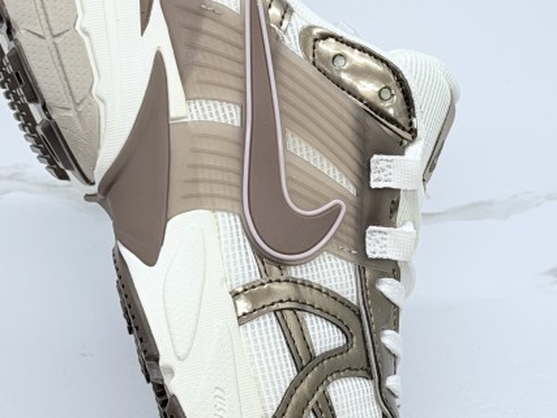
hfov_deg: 39.7
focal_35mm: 48
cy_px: 209
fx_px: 772
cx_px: 278
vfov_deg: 30.3
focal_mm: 6.76
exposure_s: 1/444
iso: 64
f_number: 1.78
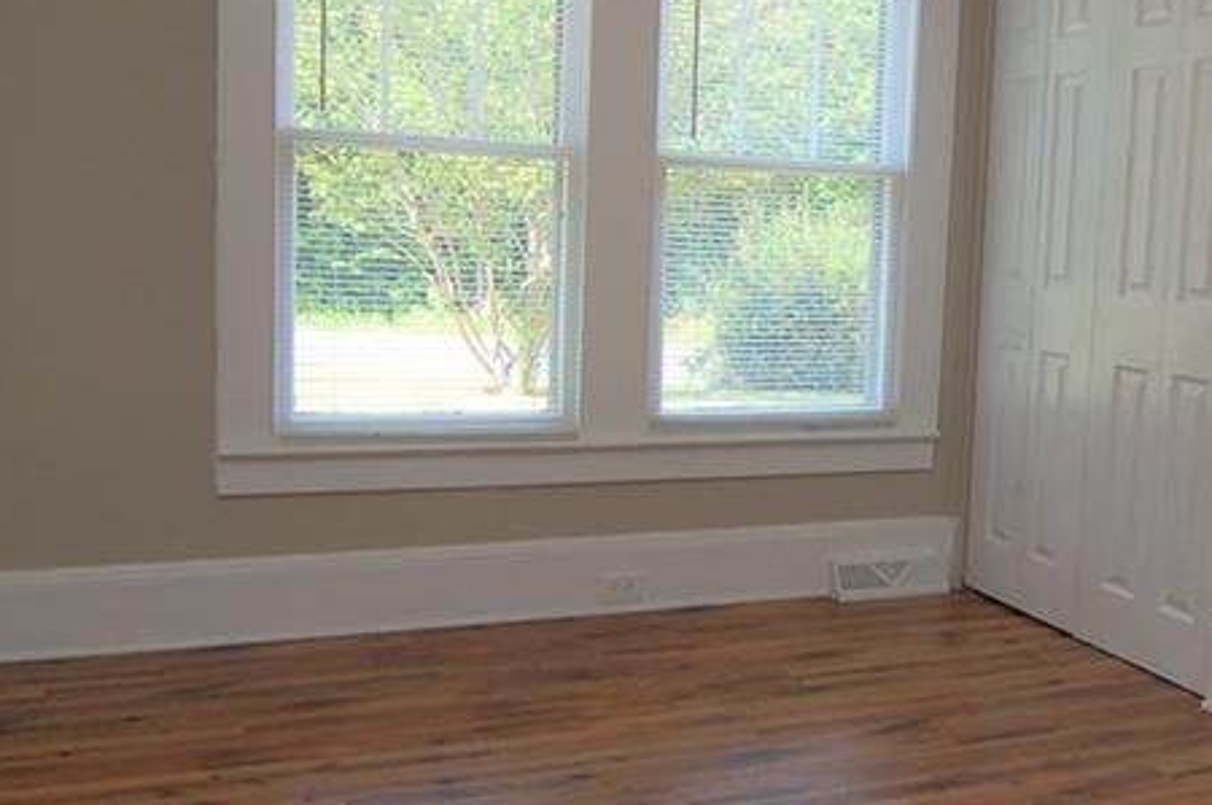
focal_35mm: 41
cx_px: 832
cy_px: 382
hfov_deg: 46.5
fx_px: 1379
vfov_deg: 32.6
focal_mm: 12
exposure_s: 1/125
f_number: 5.6
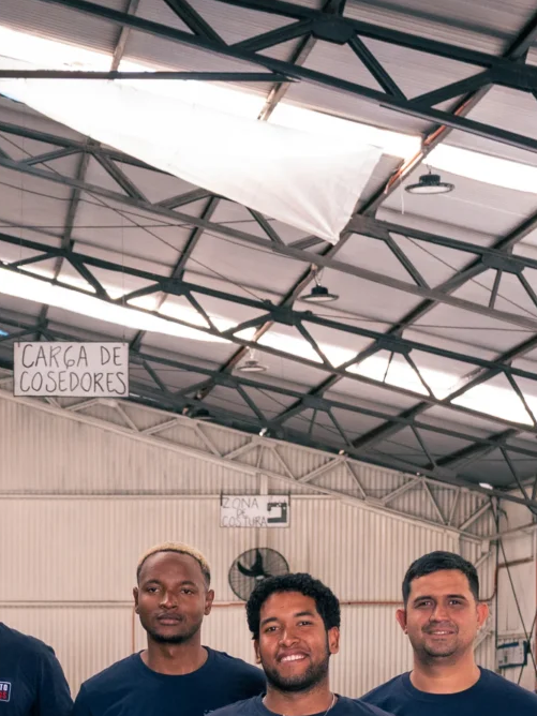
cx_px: -8
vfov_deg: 14.7
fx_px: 2668
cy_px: 898
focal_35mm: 129
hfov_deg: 11.4
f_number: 4
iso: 1000
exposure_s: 1/125
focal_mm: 35
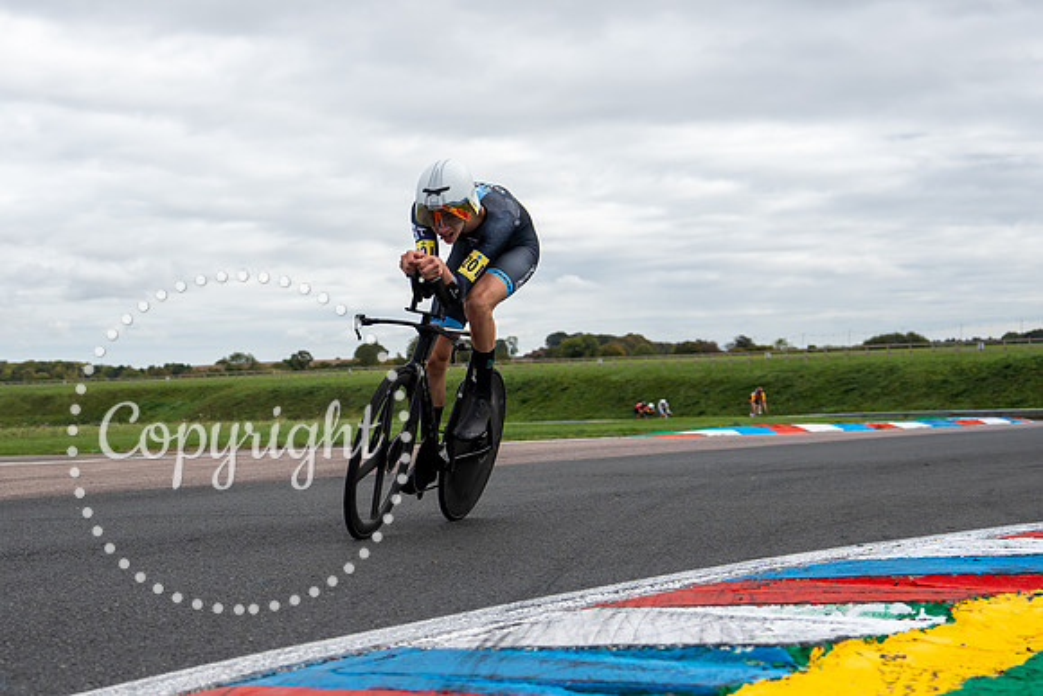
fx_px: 1872
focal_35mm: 65
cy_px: 421
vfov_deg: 21.0
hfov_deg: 30.7
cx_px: 282
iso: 100
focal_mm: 39
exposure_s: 1/1000
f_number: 3.5
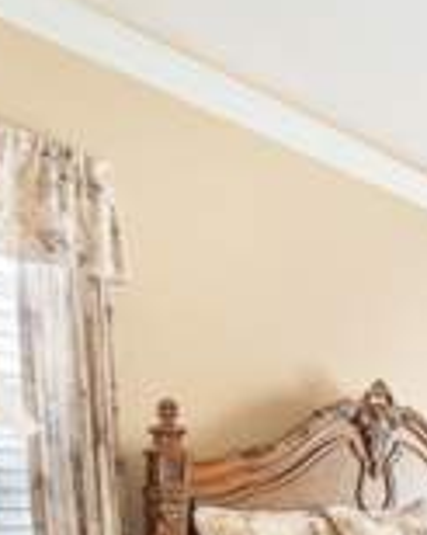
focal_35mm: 41
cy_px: 516
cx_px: 559
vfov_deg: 40.2
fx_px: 648
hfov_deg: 29.3
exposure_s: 1/8
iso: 250
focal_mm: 14
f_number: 9
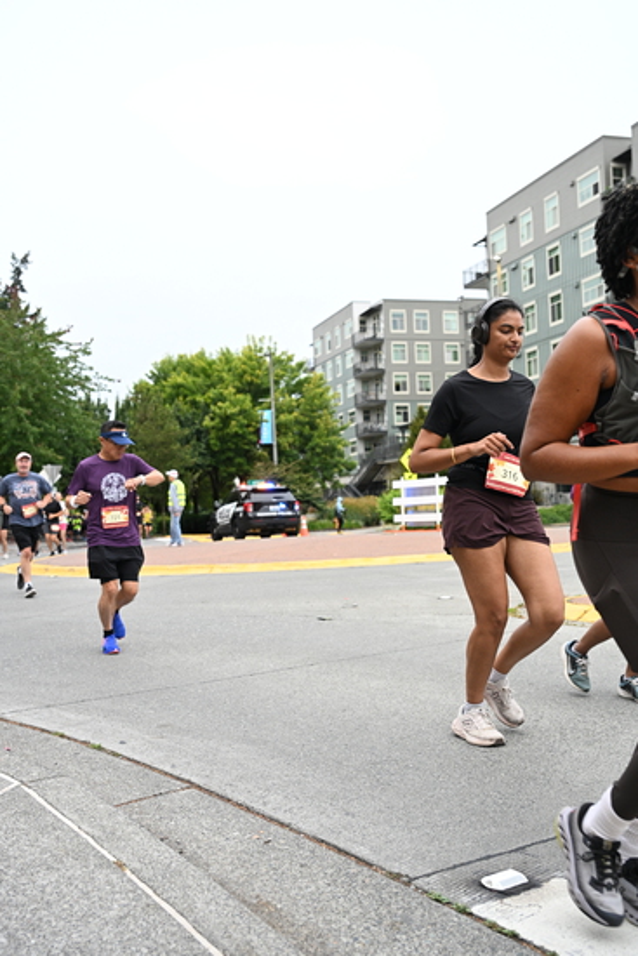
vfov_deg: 53.1
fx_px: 956
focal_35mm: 36
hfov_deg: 36.9
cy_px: 478
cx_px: 319
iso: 1600
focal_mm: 36
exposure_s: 1/800
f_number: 4
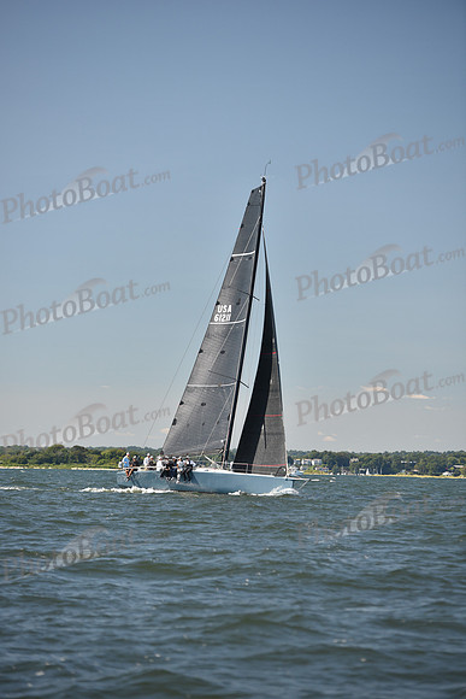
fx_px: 2717
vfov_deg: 14.7
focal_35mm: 140
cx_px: 233
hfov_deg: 9.8
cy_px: 350
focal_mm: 140
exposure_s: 1/800
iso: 250
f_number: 3.5
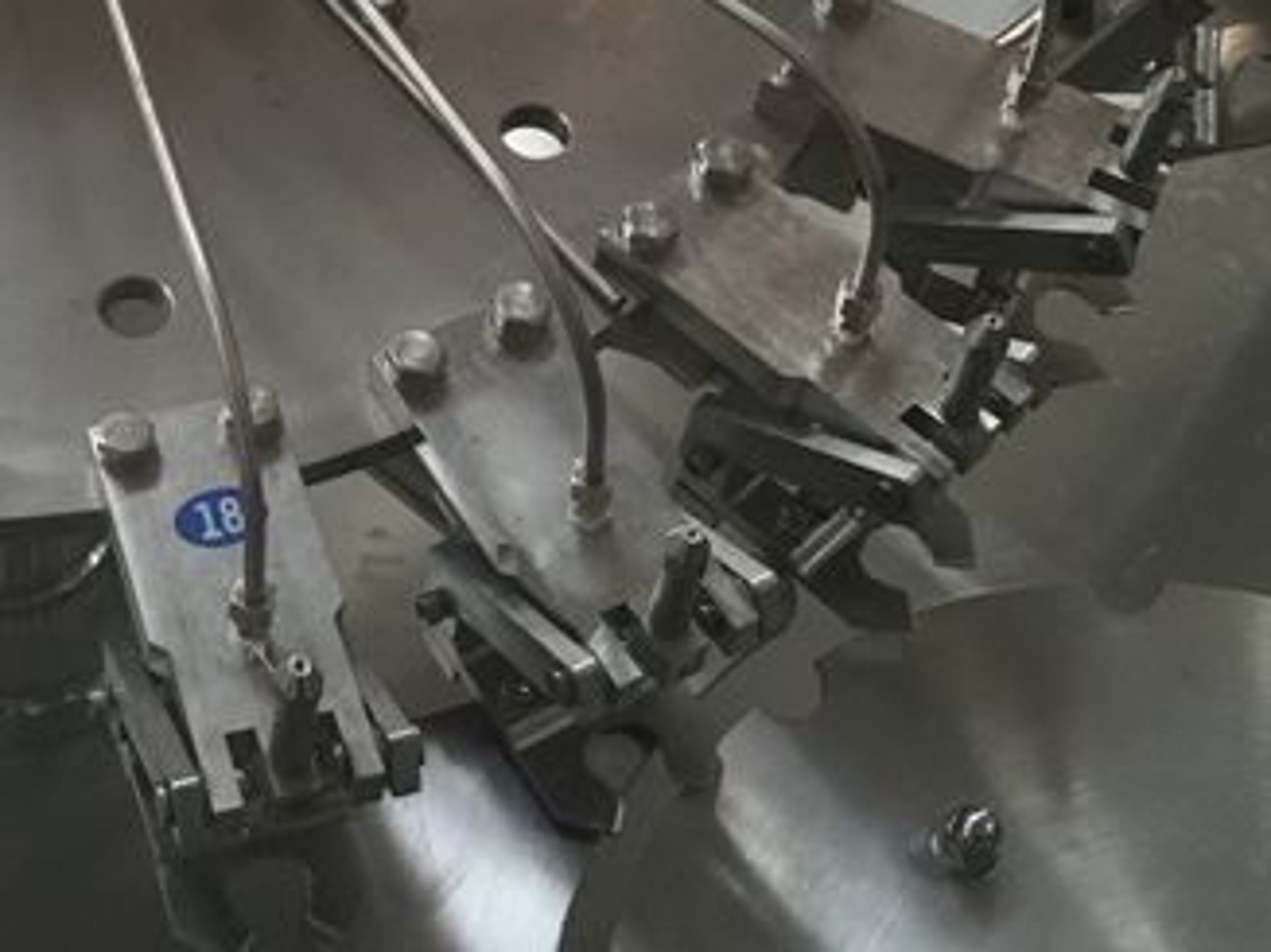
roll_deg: -1.6
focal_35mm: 71
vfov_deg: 19.7
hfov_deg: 26.4
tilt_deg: -44.0
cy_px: -120
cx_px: 93
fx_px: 2606
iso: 40
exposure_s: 1/30
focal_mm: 4.15
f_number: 2.2
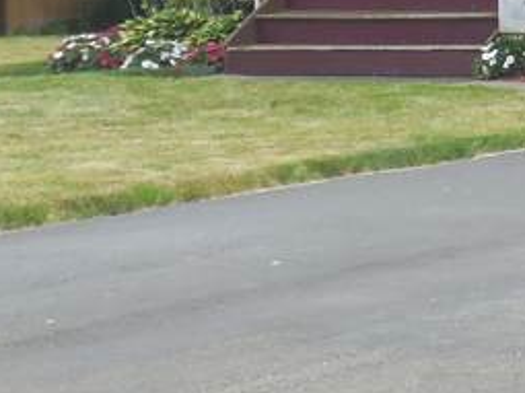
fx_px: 3350
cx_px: 1163
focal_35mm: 221
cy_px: -179
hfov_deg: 8.4
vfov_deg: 6.6
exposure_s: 1/320
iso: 125
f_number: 4.5
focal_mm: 7.8
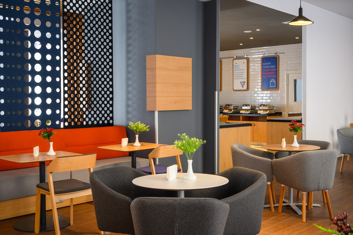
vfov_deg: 31.8
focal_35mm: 42
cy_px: 118
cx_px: 176
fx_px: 412
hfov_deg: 46.4
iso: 100
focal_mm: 42
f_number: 8
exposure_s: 1/1.67
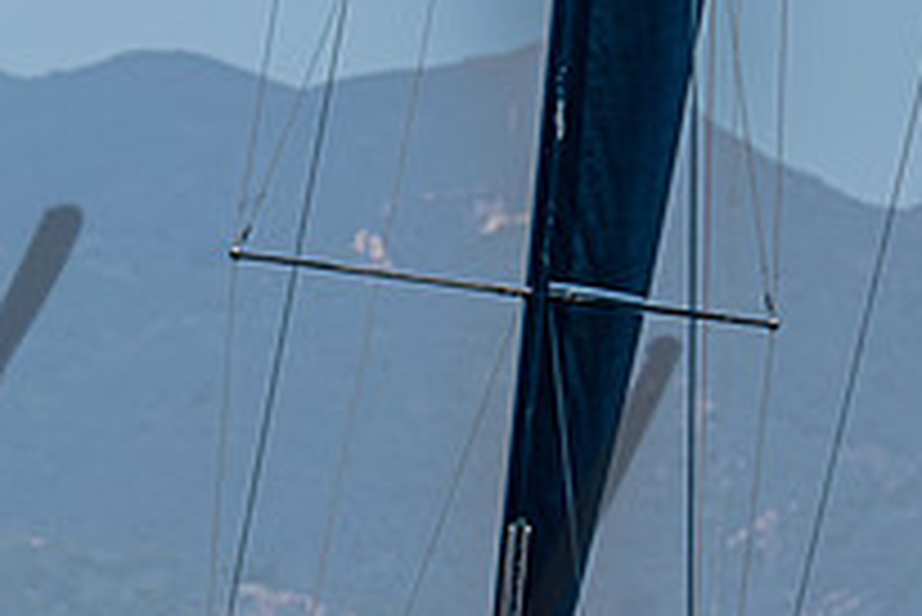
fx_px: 29319
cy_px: 848
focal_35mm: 1144
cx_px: 724
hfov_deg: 1.8
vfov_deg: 1.2
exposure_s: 1/1600
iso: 200
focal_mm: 270
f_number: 5.6
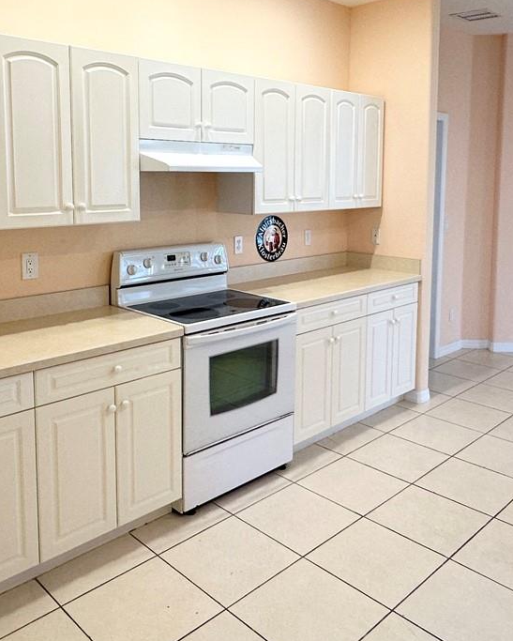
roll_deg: -0.5
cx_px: 253
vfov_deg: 55.0
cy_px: 237
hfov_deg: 45.8
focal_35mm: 32
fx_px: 607
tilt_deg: -5.8
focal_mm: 2.22
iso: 125
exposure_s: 1/120
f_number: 2.2
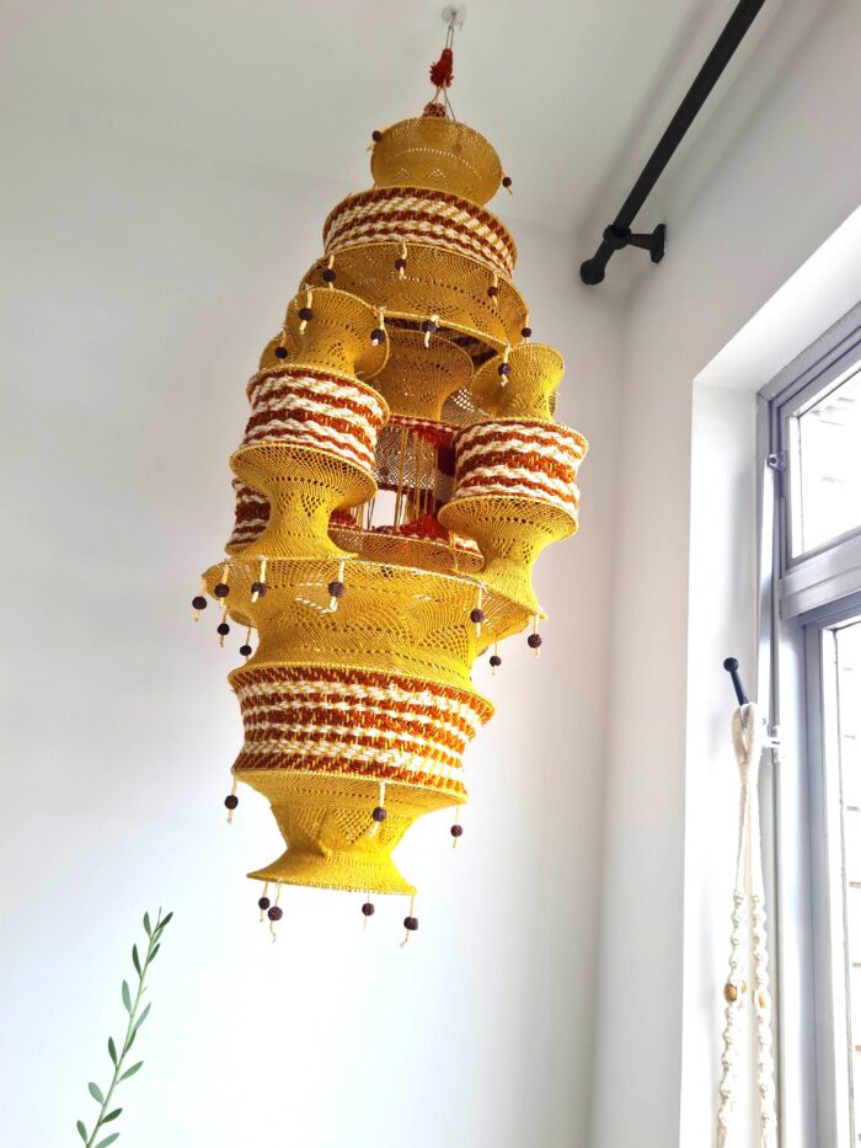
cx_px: 430
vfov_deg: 67.3
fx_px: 862
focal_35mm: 26
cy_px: 574
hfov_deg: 53.1
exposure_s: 1/120
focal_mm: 5.4
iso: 50
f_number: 1.8
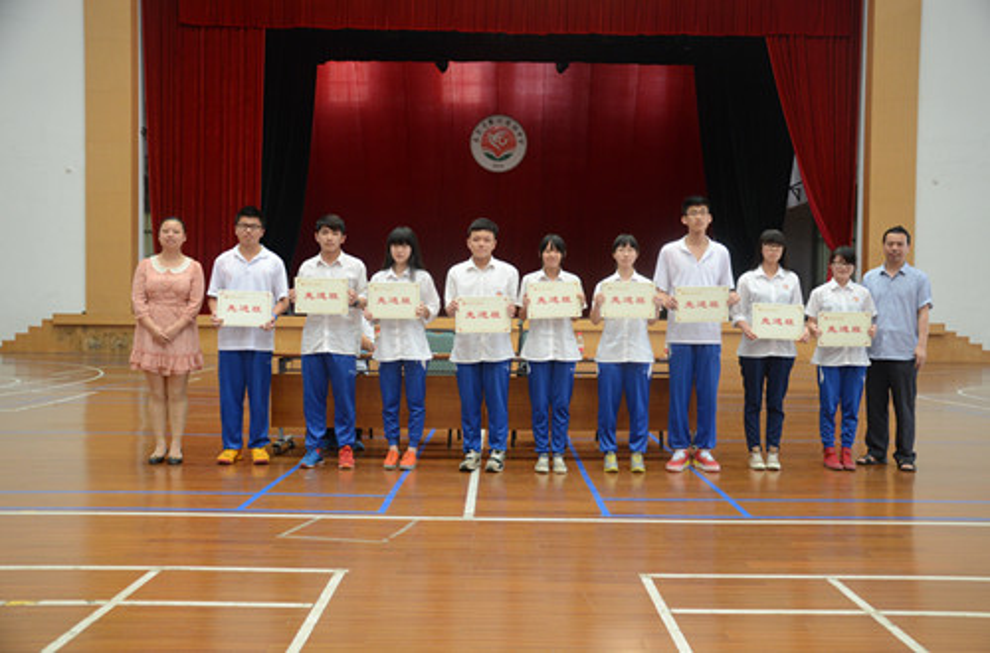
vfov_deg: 39.7
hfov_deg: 57.4
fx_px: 905
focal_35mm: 33
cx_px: 495
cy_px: 326
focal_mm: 22
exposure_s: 1/80
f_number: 4
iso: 800
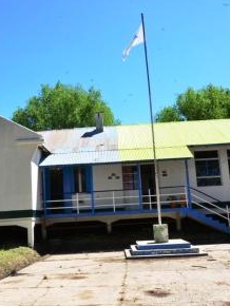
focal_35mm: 40
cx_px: 88
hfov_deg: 35.8
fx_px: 354
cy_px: 155
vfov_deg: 46.8
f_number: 22
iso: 800
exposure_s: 1/125
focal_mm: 18
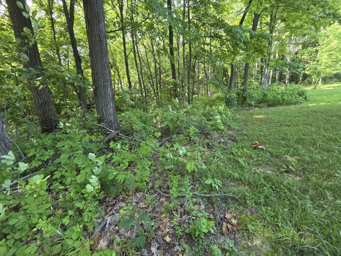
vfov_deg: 89.9
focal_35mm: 13
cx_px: 170
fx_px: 128
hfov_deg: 106.2
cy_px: 128
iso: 125
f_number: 2.2
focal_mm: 2.2
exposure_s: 1/120
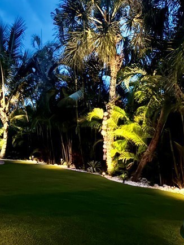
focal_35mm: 33
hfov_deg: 43.0
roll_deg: -3.9
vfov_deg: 54.1
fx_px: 234
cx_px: 90
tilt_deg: -4.3
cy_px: 165
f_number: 2.2
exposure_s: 1/12
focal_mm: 2.22
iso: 800
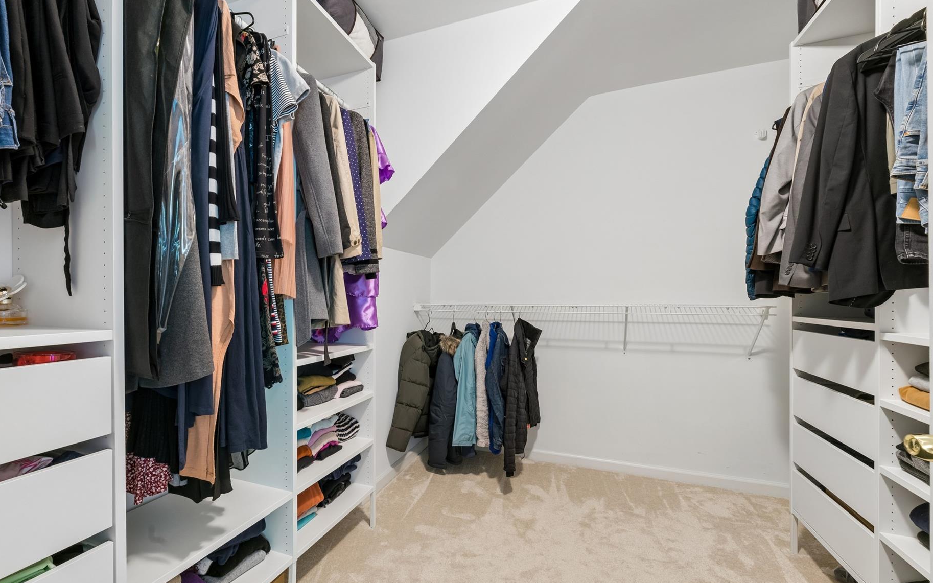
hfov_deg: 97.4
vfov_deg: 71.2
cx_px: 413
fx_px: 407
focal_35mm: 16
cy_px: 298
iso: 400
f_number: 13
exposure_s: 1.3
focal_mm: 14
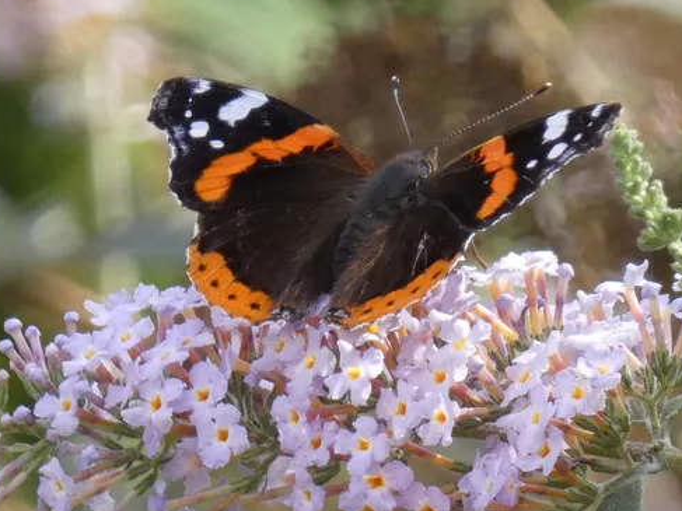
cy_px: 269
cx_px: 385
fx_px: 12941
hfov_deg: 3.0
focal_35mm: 657
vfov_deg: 2.3
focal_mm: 89.5
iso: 250
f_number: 5.6
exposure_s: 1/100
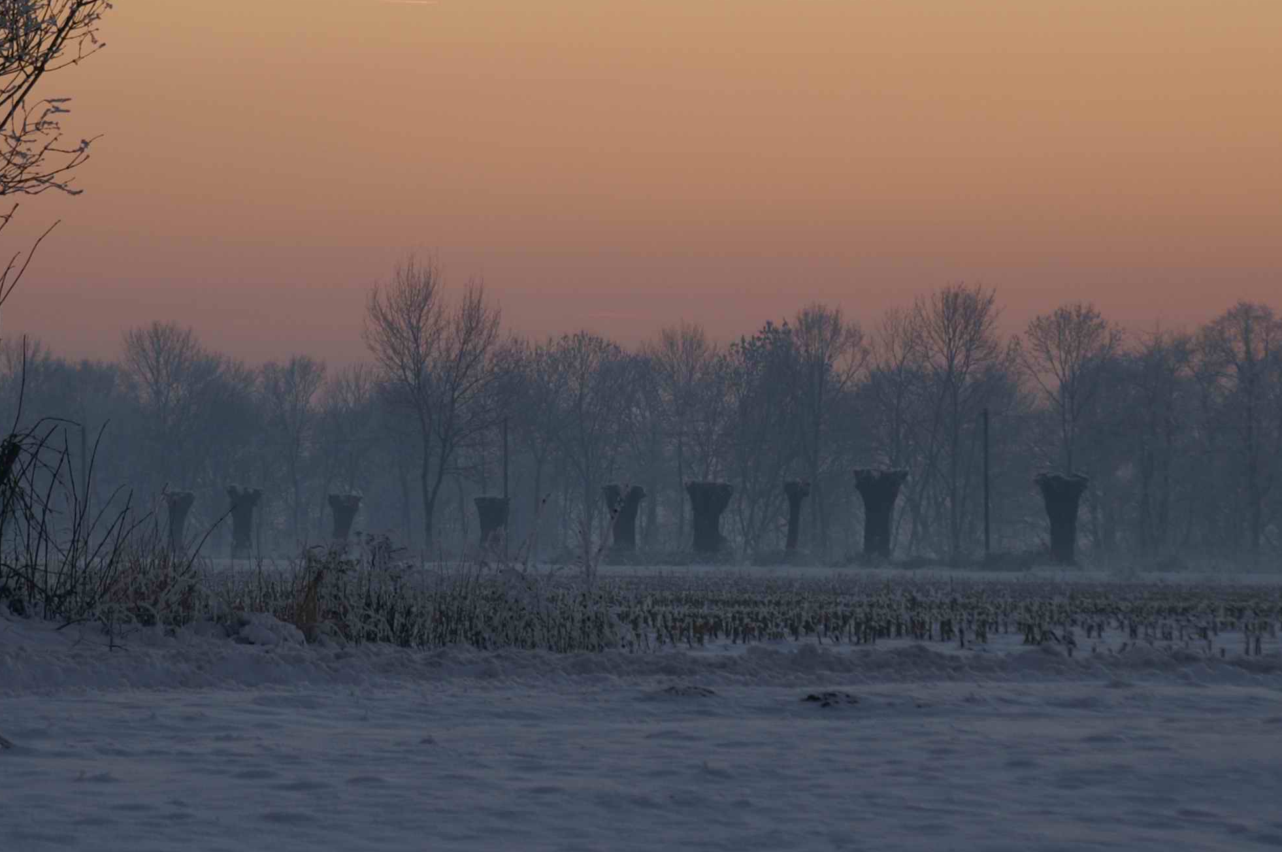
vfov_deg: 6.0
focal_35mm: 230
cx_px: 442
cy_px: 293
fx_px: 8182
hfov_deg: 9.0
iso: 200
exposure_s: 1/90
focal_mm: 100
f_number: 8
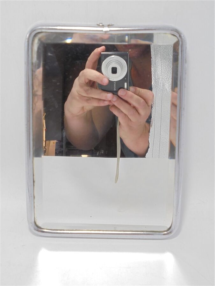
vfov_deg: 38.9
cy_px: 143
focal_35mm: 49
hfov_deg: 29.7
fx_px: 406
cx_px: 108
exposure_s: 1/30
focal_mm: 8.9
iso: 250
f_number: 4.8
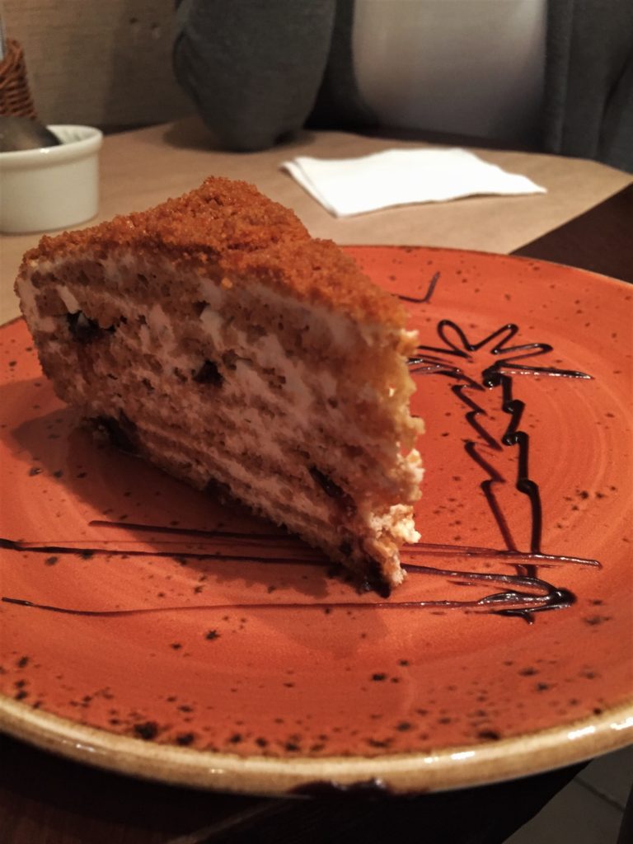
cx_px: 316
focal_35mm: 29
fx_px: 707
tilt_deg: -32.3
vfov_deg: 61.7
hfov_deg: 48.2
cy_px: 422
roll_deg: +2.2
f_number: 2.2
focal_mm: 4.15
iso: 250
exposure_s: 1/17
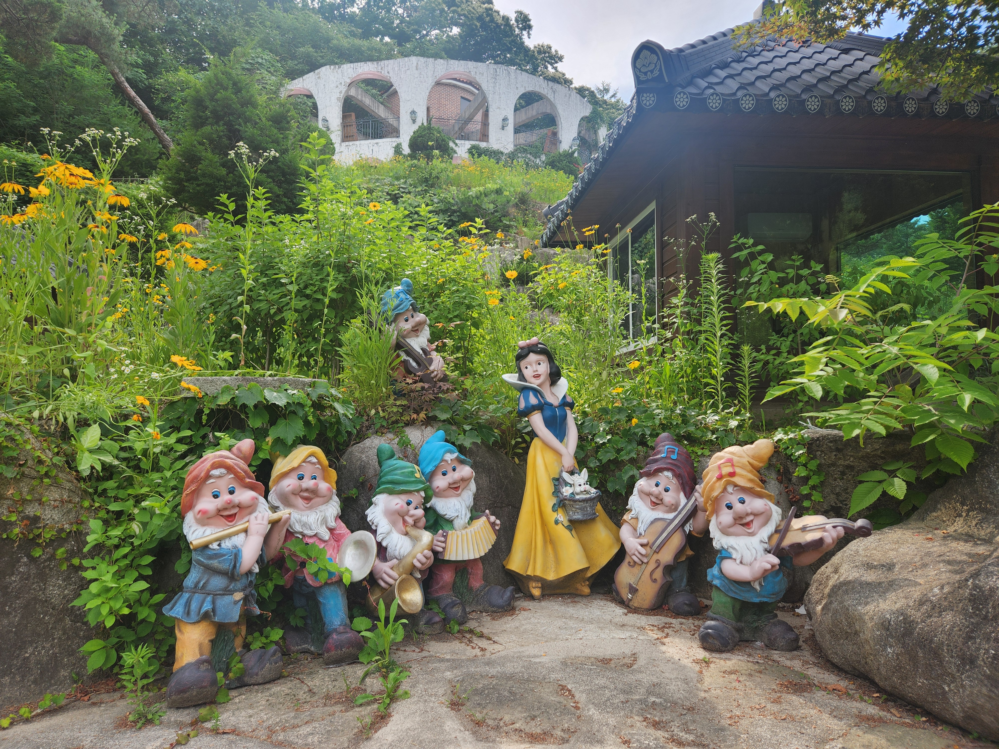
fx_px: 664
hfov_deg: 73.9
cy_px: 374
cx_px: 500
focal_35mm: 23
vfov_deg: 58.9
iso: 20
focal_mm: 5.4
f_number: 1.8
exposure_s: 1/434
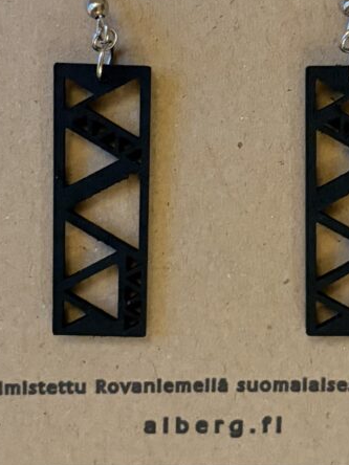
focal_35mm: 60
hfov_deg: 24.4
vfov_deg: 31.8
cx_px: 205
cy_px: 136
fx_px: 807
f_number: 1.6
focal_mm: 5.96
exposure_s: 1/25
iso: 500
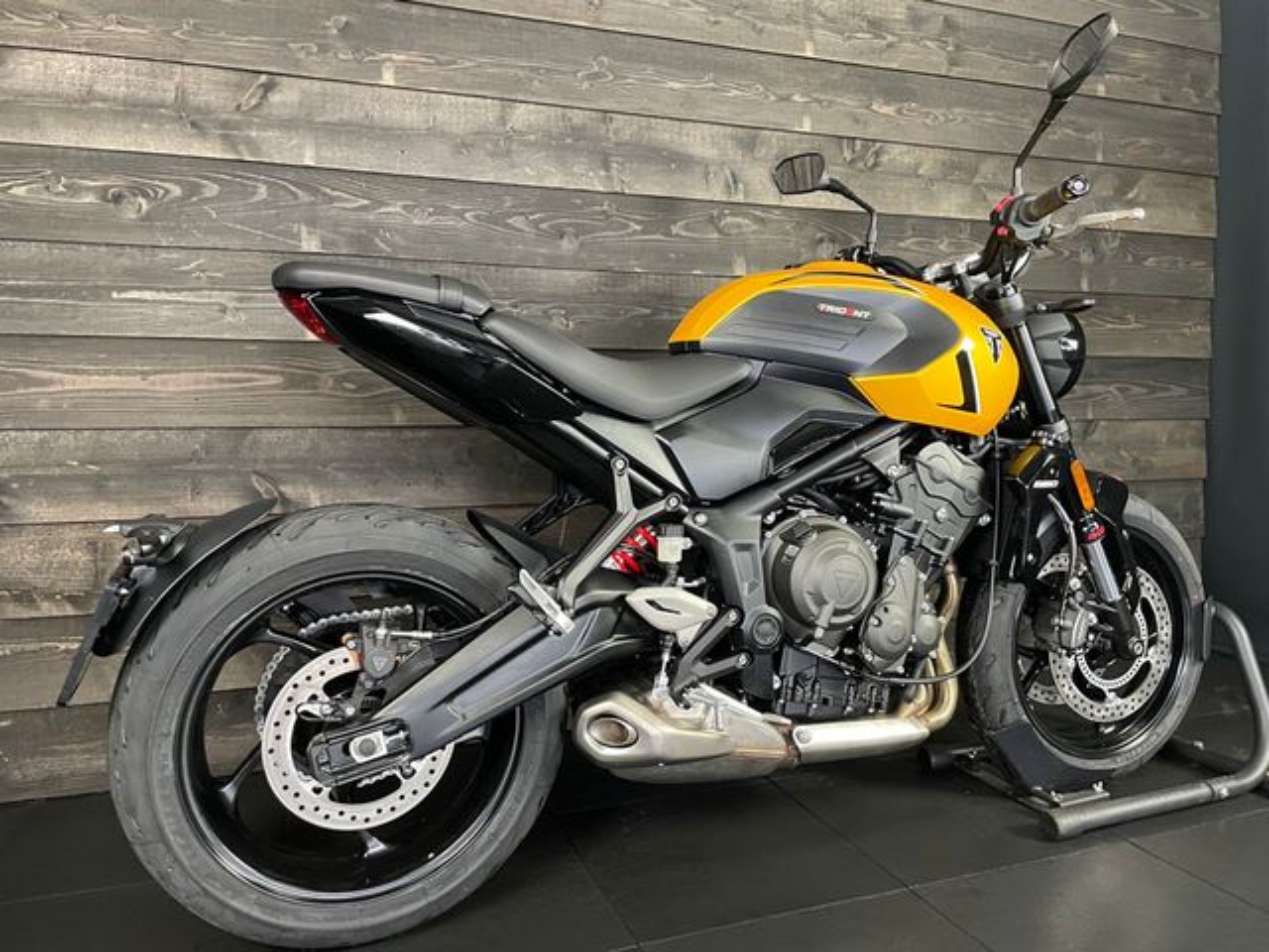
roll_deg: +0.3
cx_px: 634
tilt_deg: -3.5
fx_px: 953
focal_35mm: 26
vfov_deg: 53.1
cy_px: 476
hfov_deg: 67.3
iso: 400
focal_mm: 4.2
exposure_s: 1/50
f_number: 1.6
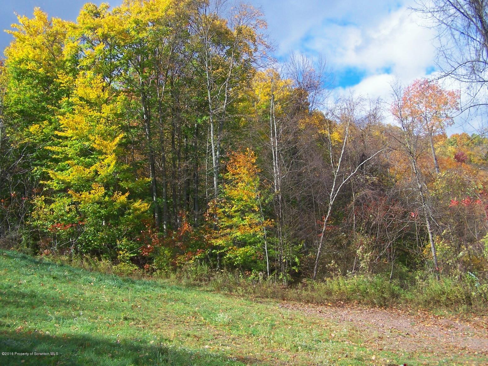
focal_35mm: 38
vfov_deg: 37.7
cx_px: 244
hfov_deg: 49.0
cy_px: 183
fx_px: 536
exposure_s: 1/640
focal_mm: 6.3
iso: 80
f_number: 2.8
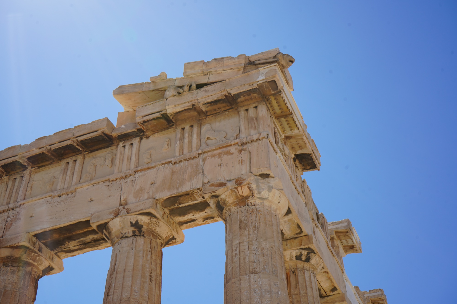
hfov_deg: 42.7
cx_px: 228
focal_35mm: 46
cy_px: 152
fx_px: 584
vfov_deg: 29.2
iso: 100
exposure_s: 1/200
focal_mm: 46
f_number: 11
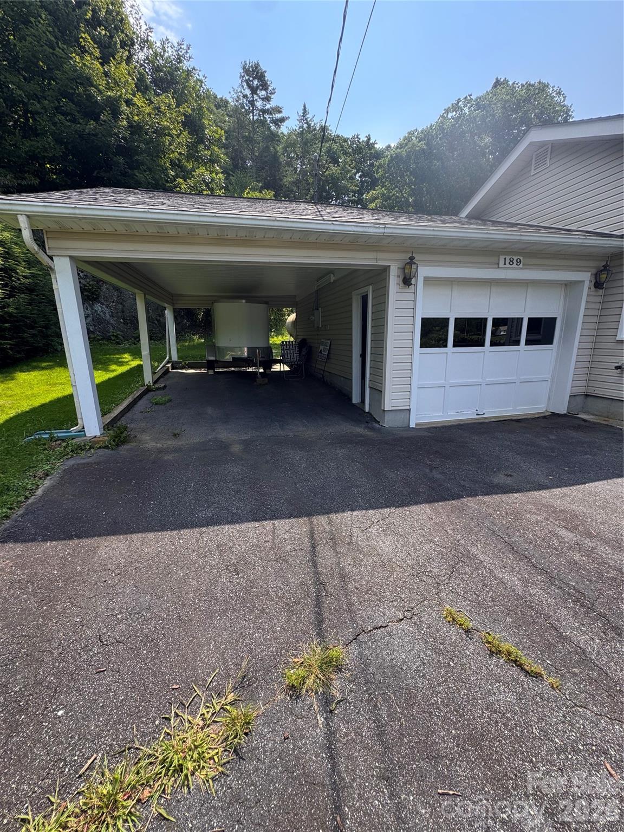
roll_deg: +2.2
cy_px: 416
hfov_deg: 85.7
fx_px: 336
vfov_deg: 102.1
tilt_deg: -15.7
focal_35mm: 14
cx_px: 312
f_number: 2.2
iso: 40
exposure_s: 1/485
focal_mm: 2.22
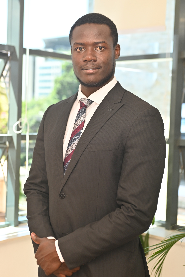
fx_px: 463
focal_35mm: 60
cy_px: 138
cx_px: 92
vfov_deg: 33.4
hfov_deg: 22.6
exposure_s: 1/200
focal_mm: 60
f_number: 4.5
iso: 400
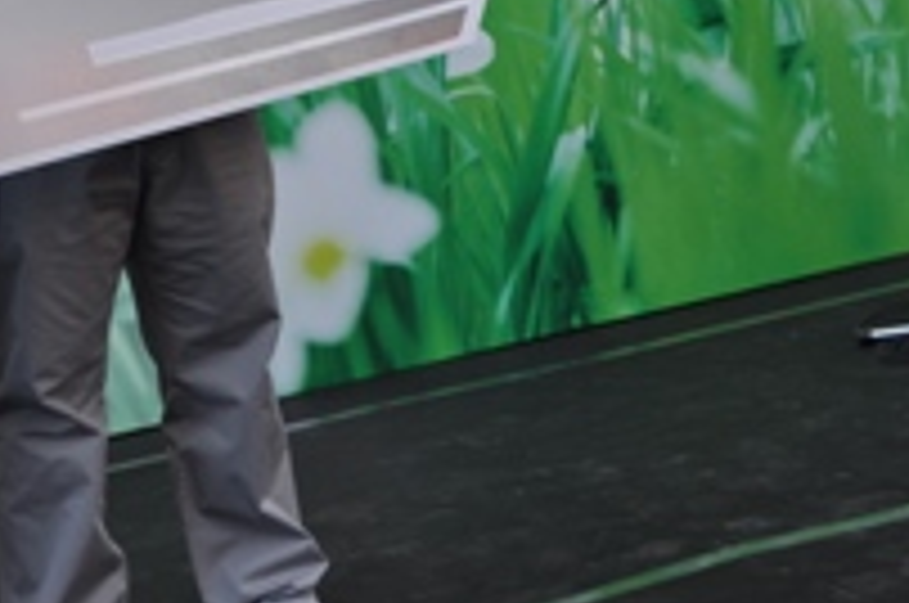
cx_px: 140
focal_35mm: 80
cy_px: -58
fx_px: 2017
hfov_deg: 24.8
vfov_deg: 16.5
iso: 200
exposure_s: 1/250
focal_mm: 24
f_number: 8
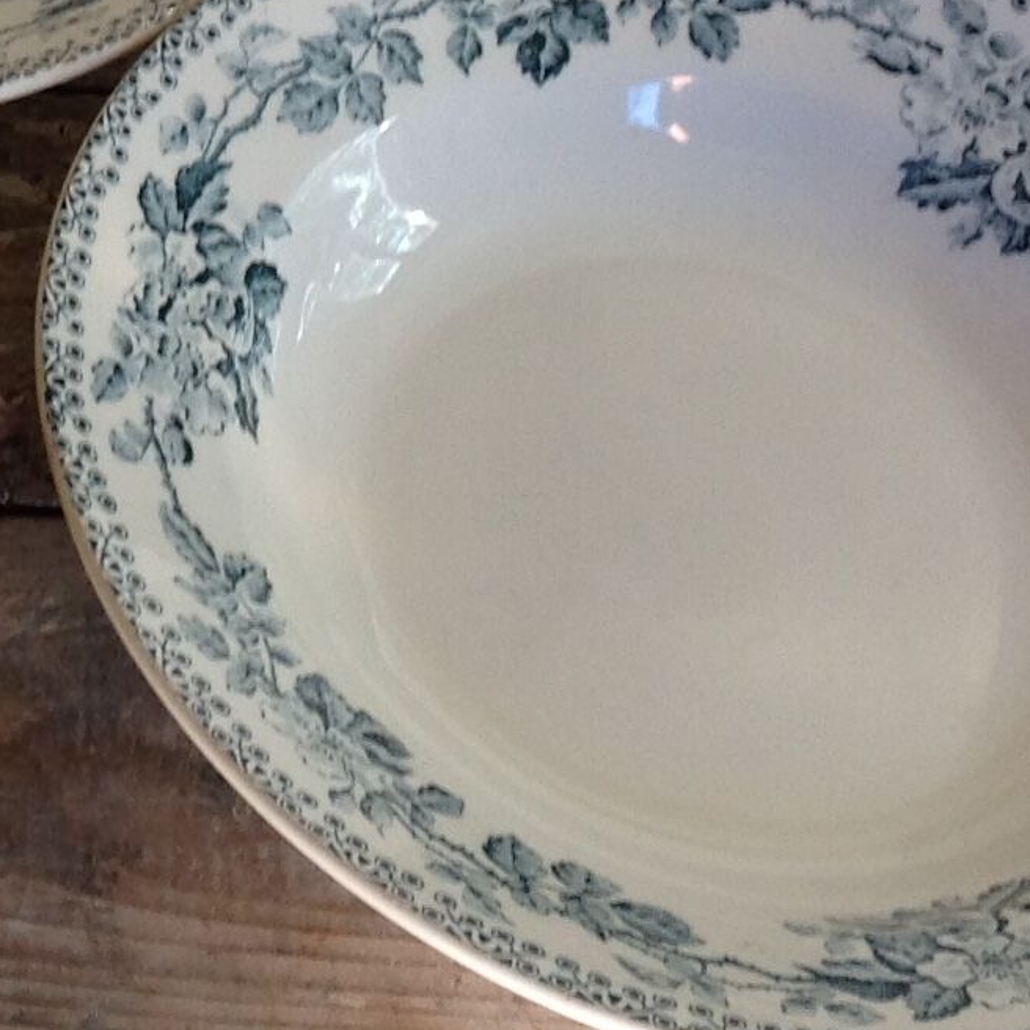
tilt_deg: -41.7
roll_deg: -3.6
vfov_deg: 13.7
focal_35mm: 122
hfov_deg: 13.9
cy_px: -347
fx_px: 4107
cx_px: -217
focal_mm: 4.28
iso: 50
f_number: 2.4
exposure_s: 1/24
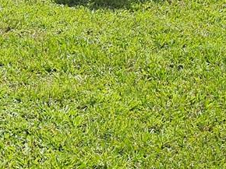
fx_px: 828
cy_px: -22
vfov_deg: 11.5
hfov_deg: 14.8
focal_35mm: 127
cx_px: -78
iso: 20
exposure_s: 1/1192
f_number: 1.7
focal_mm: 6.3
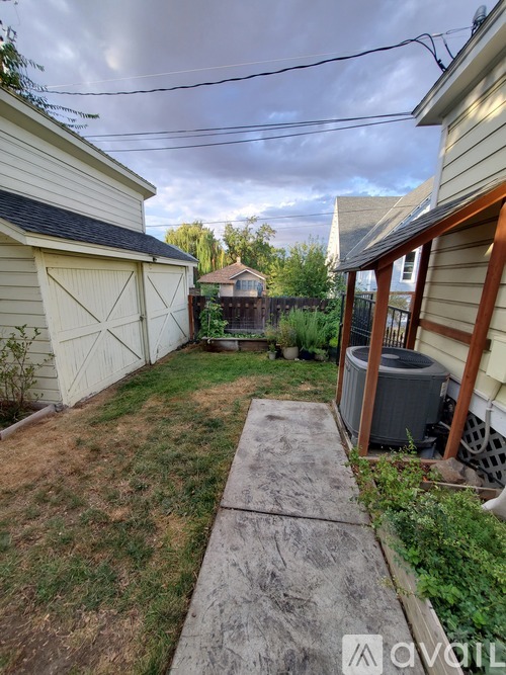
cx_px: 253
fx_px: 253
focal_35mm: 13
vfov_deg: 106.2
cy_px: 338
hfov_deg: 89.9
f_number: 2.2
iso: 50
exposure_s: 1/166
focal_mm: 1.8
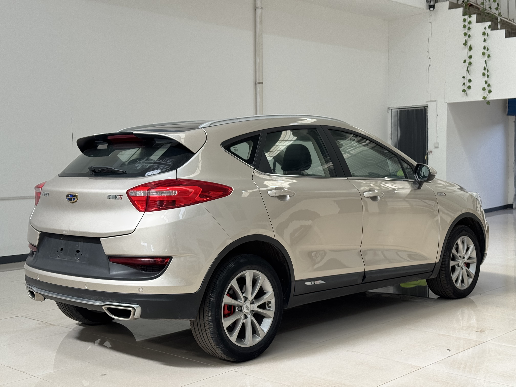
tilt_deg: -3.3
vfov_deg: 30.3
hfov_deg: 39.7
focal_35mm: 48
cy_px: 194
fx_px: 716
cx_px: 258
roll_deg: +0.7
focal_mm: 6.76
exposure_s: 1/366
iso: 64
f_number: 1.78
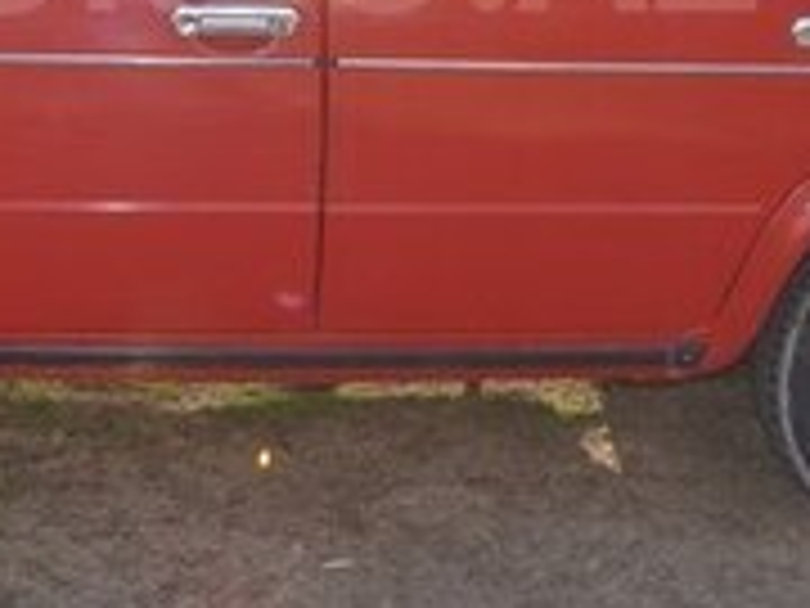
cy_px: -56
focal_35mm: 116
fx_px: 2714
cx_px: 297
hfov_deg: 16.9
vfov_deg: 12.6
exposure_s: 1/200
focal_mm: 22
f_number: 5.6
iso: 100
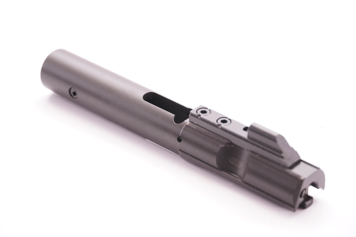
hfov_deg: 18.4
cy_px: 118
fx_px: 1098
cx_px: 178
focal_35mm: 111
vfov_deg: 12.4
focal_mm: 74
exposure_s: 1/125
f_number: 5.6
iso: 1000
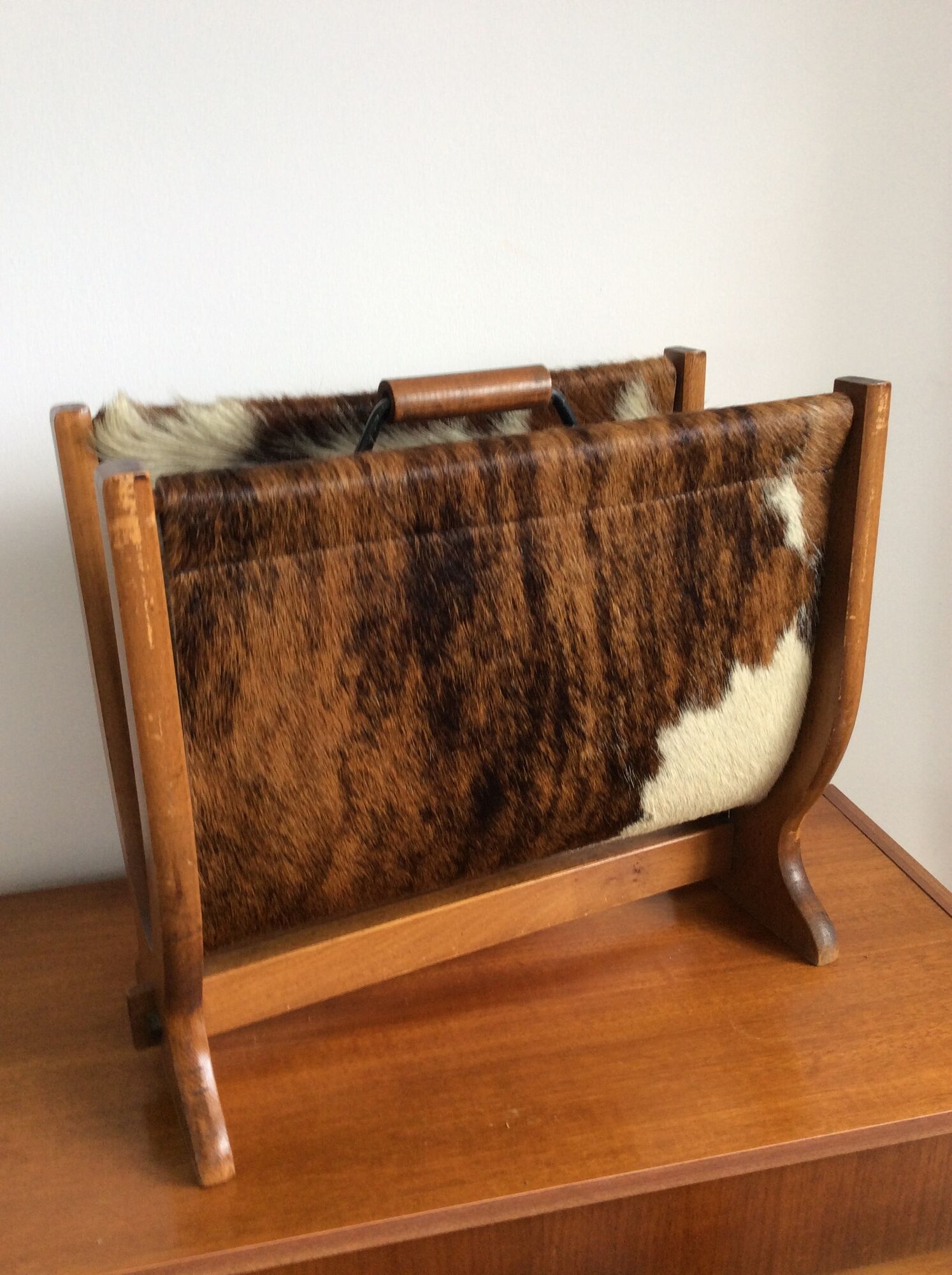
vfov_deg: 56.9
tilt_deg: -21.9
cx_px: 476
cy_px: 638
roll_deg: +1.2
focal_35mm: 32
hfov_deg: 44.1
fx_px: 1176
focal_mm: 3.3
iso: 50
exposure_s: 1/25
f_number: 2.4
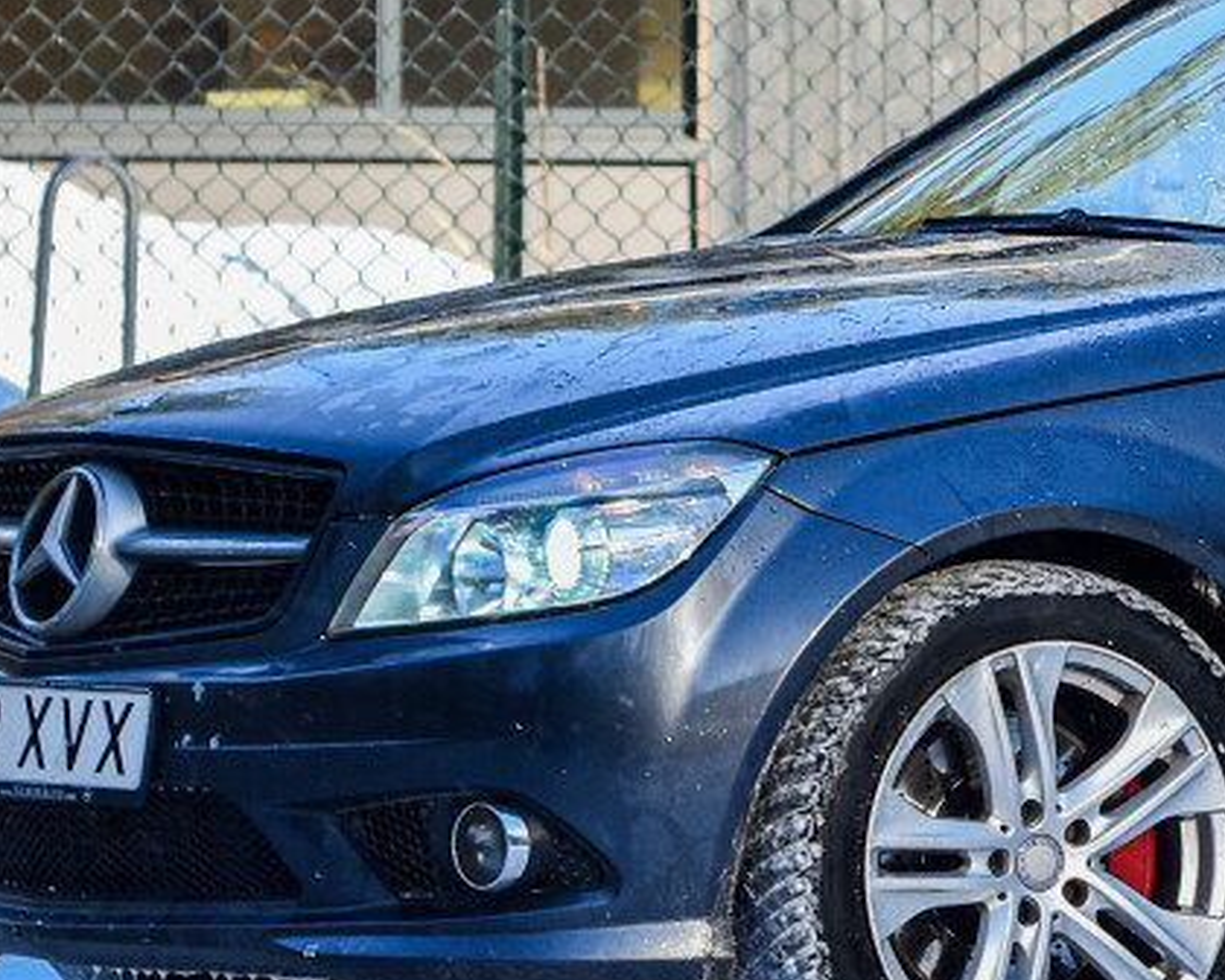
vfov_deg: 4.7
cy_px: 283
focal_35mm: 327
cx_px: 1660
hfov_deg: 5.9
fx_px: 11855
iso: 100
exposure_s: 1/200
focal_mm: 50
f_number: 3.5
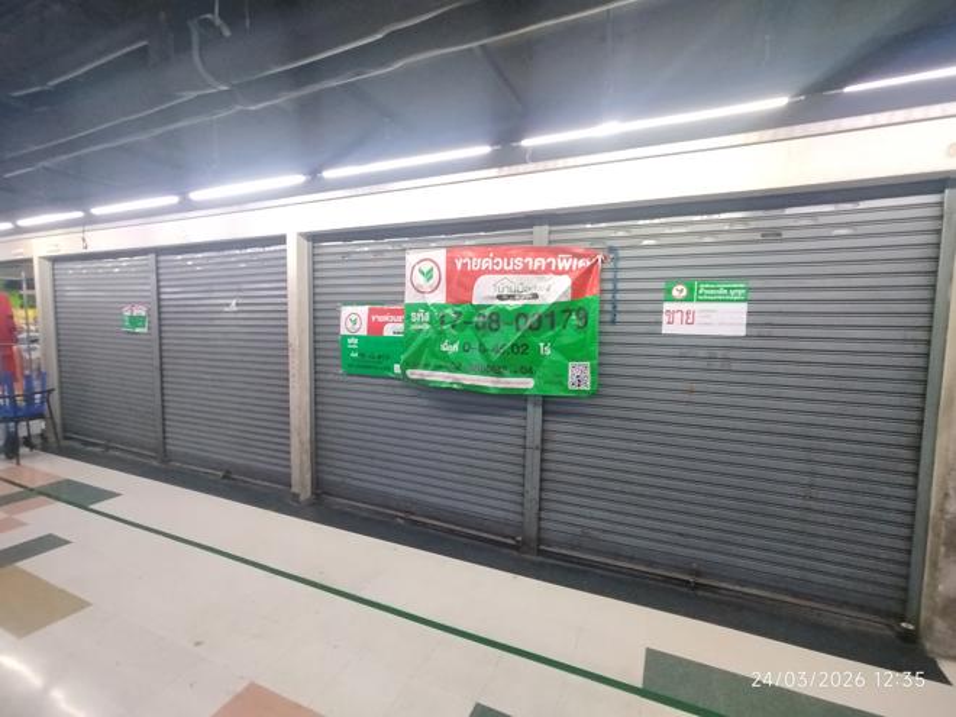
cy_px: 358
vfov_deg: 81.7
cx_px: 478
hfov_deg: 98.2
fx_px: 414
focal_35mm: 15
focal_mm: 1.65
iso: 250
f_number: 2.2
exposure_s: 1/25
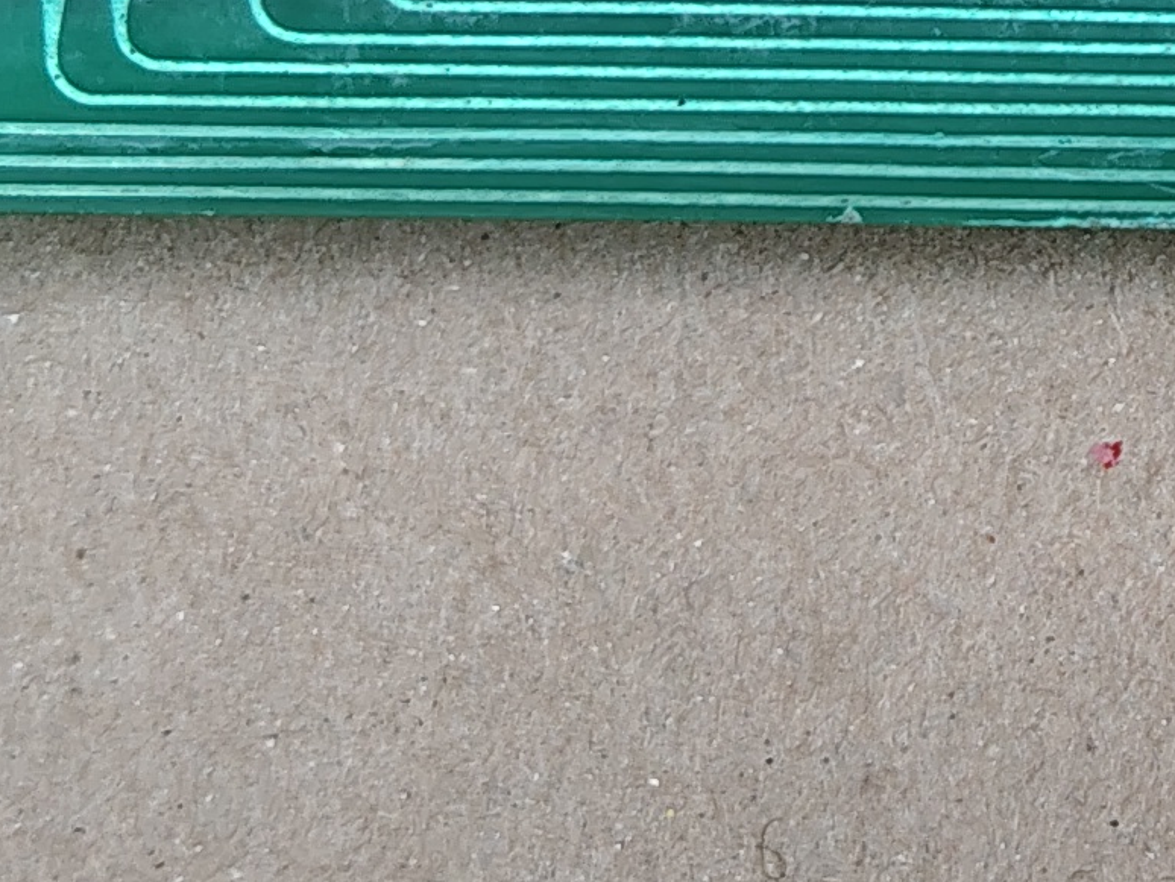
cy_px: -563
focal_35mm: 127
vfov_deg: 11.1
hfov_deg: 14.0
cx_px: 2007
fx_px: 4312
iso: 174
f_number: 1.8
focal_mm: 5.56
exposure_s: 1/100
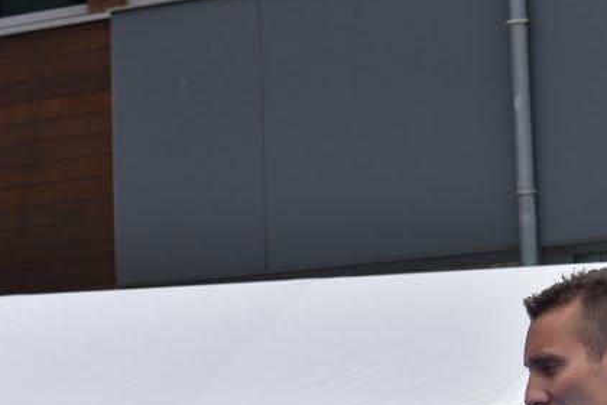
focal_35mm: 183
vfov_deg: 7.5
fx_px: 3085
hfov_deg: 11.2
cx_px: 565
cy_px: 397
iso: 100
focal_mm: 50
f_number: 6.3
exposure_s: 1/500
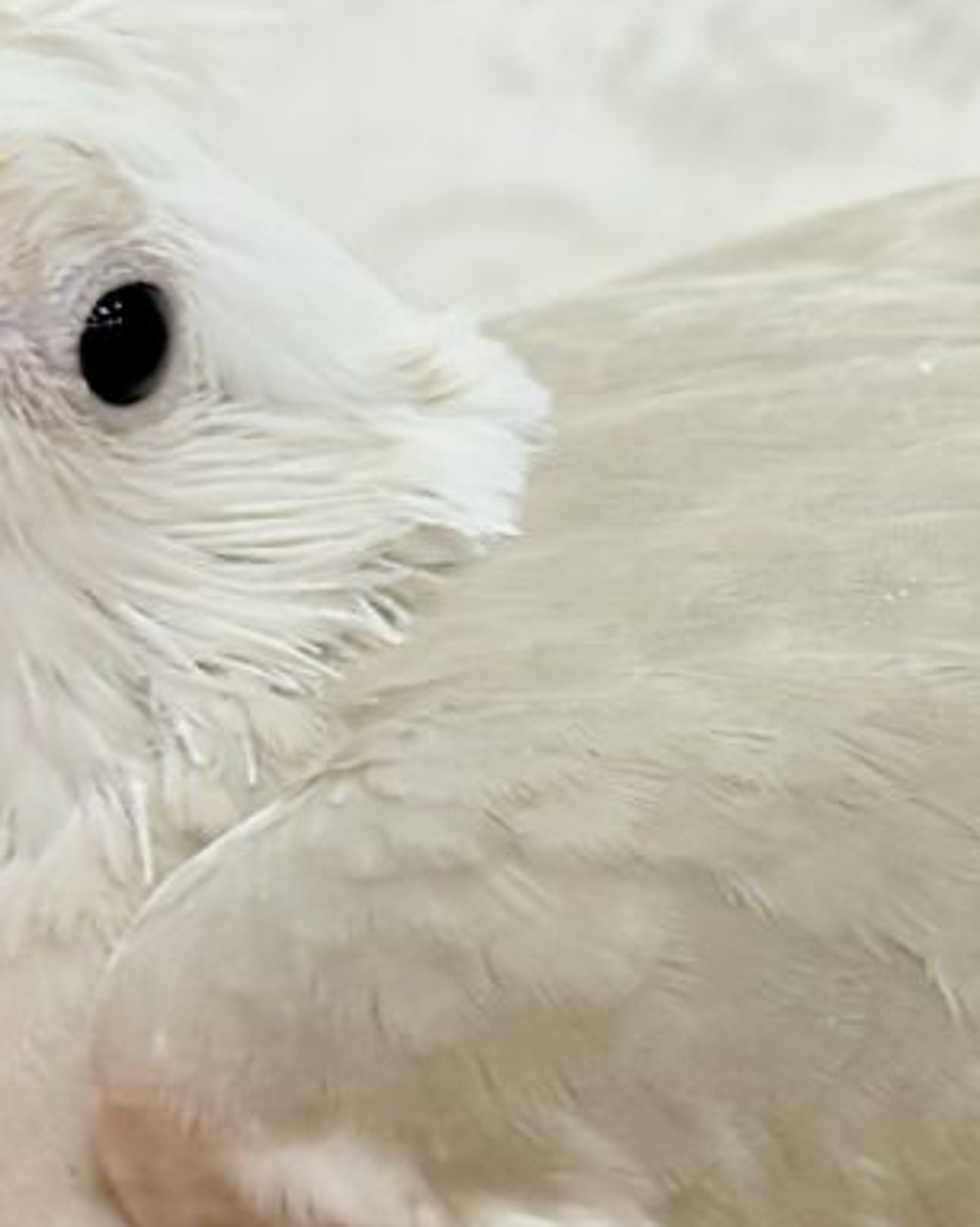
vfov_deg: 12.1
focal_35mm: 159
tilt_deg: -5.3
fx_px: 5769
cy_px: 554
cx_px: 1249
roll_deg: -3.4
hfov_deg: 9.5
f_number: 1.6
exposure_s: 1/100
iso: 64
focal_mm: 5.96
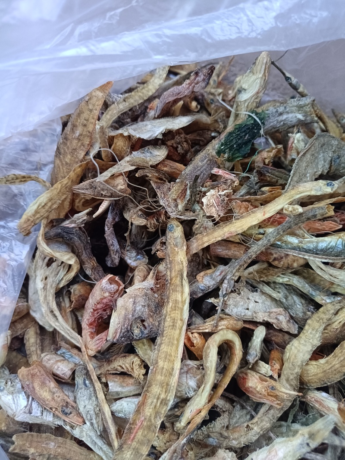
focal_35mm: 26
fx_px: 346
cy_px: 230
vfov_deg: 67.3
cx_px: 172
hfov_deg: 53.1
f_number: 1.8
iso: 2199
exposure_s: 1/100
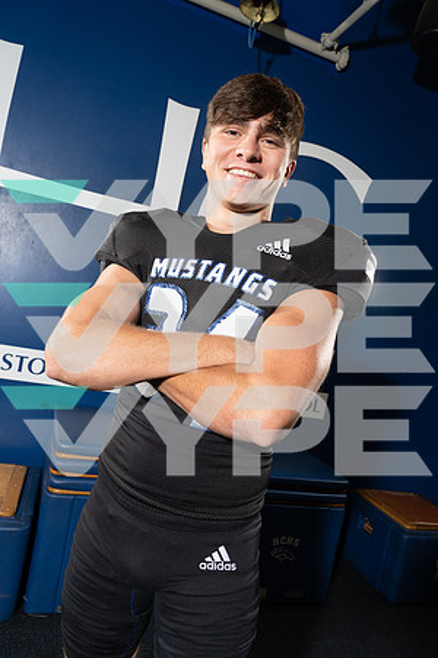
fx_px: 474
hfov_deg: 49.6
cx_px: 219
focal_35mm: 26
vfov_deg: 69.4
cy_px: 329
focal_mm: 26
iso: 800
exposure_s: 1/250
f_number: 8
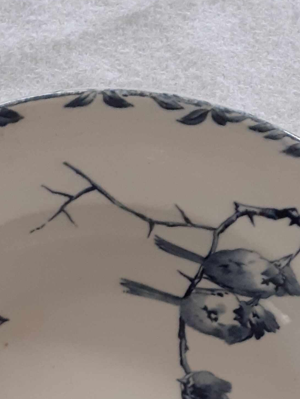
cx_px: 113
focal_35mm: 77
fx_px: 889
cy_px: 478
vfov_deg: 23.2
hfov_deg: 19.1
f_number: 1.9
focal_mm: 3.6
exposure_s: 1/50
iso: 200
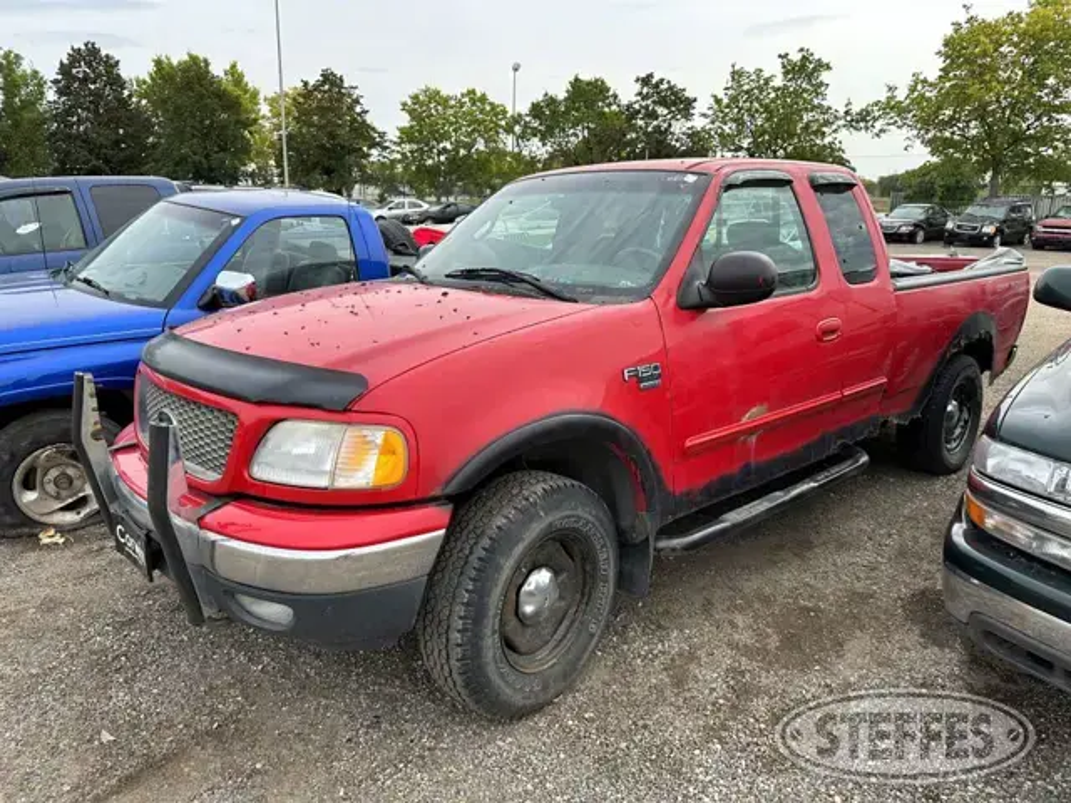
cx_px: 536
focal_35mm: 24
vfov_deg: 56.8
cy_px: 402
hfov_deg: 71.6
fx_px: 743
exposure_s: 1/1613
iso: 80
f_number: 1.78
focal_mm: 6.86
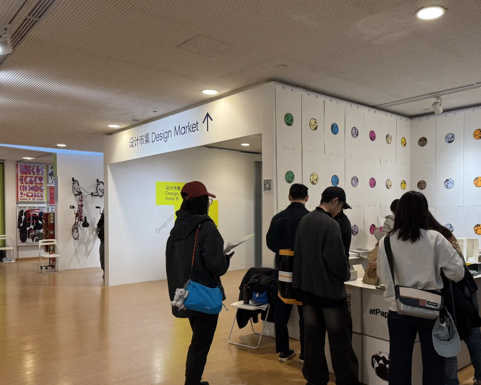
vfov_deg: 48.4
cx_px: 269
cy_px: 222
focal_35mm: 30
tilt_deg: -1.2
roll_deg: -0.3
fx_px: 427
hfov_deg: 58.6
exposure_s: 1/100
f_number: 1.78
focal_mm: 6.76
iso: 100
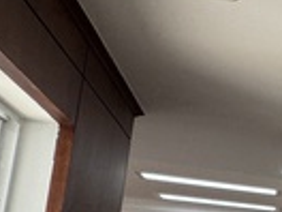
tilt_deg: +7.8
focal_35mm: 68
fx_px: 554
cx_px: 637
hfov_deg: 16.3
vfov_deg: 20.3
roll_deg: -0.4
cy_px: 253
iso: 64
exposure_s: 1/99
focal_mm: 2.22
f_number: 2.2
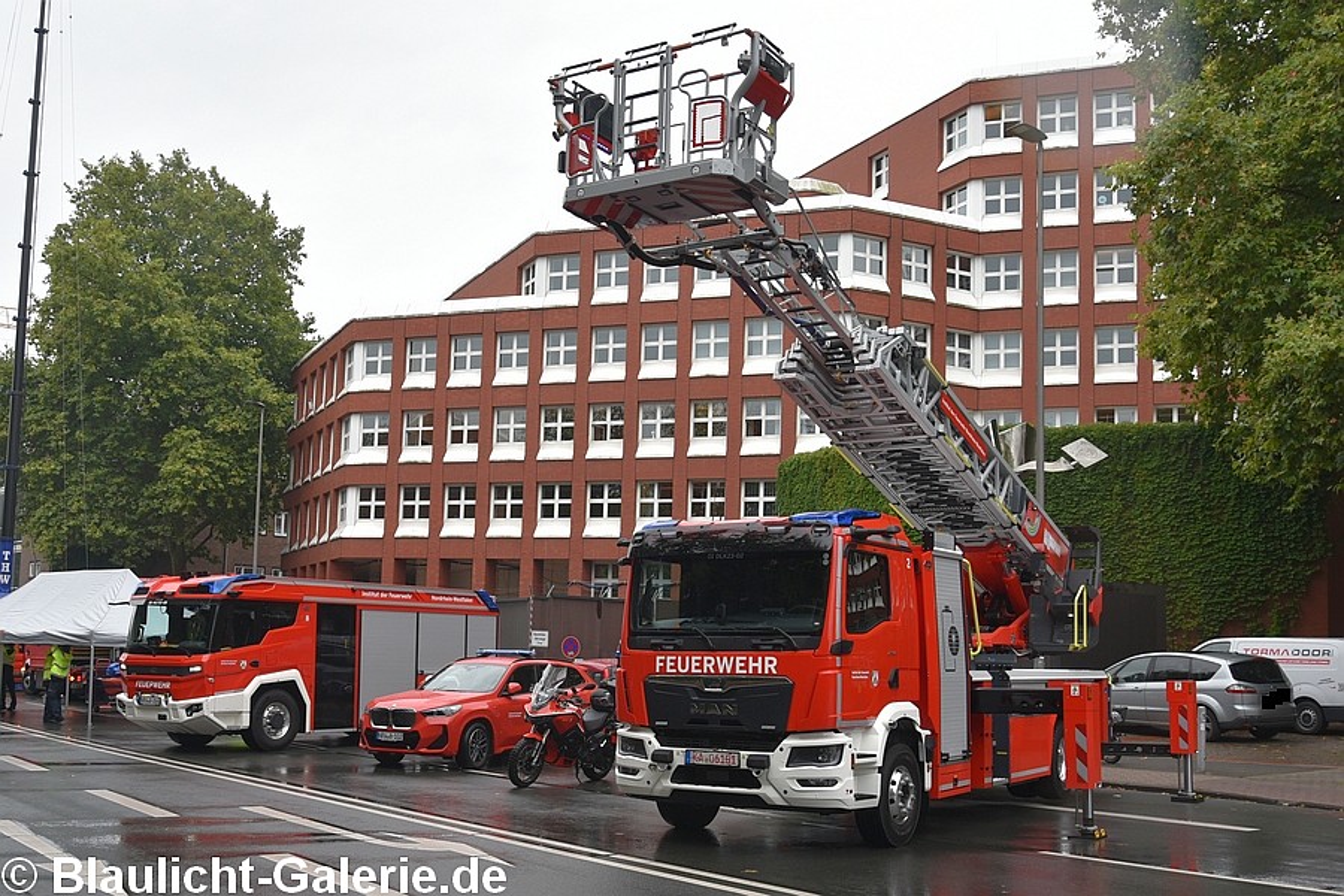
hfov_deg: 63.7
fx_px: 1083
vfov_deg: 45.0
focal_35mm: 29
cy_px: 448
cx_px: 672
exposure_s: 1/250
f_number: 8
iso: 400
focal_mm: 29
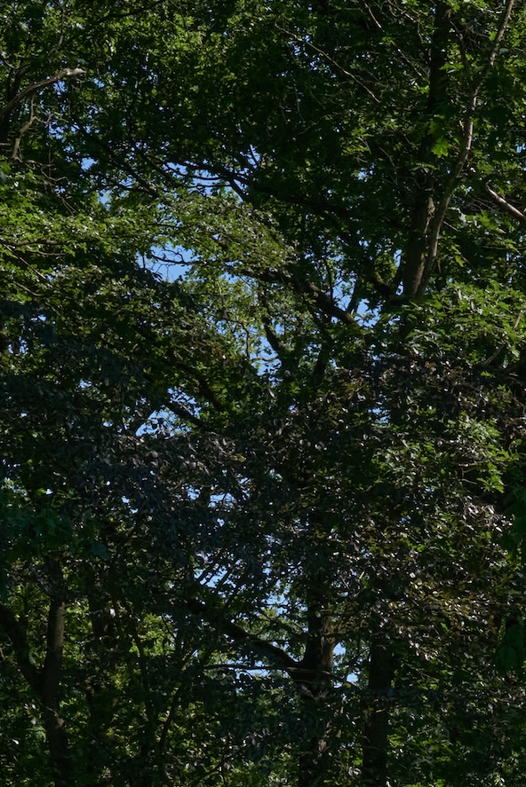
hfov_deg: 8.1
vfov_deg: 11.5
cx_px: 612
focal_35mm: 169
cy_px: 1266
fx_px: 3701
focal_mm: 50
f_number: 10
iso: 400
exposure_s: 1/1250
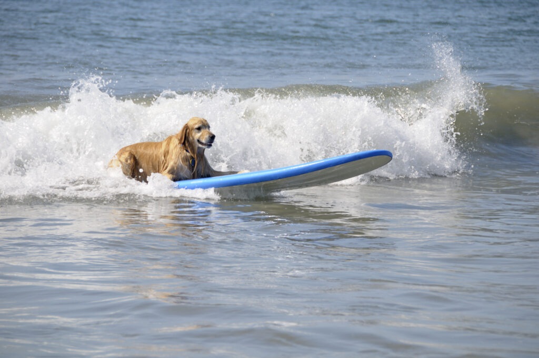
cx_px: 270
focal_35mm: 225
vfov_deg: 6.1
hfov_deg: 9.2
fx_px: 3364
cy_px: 179
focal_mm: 150
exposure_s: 1/800
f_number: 7.1
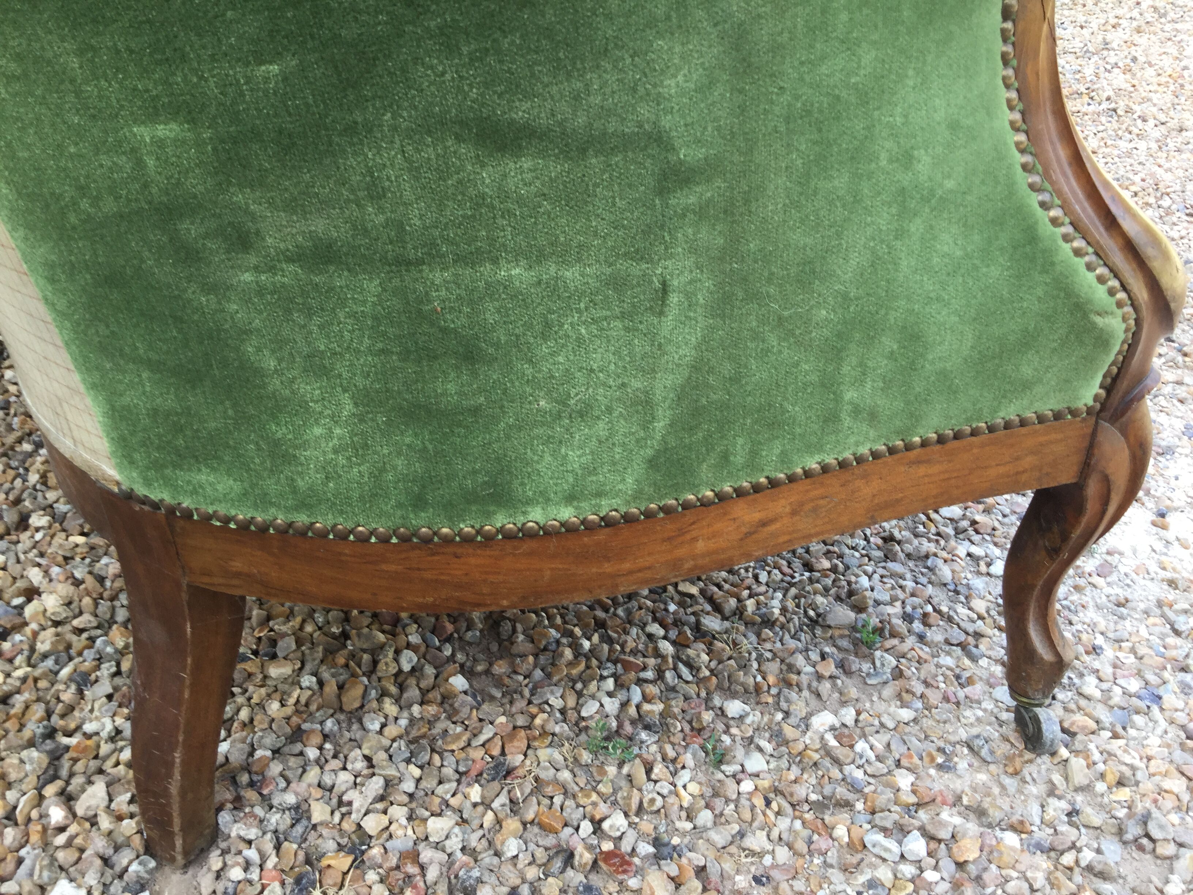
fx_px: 1068
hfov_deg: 58.4
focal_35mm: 31
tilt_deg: -32.7
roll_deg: +0.1
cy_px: 448
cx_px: 596
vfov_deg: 45.4
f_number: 2.4
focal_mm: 3.3
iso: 32
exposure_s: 1/100
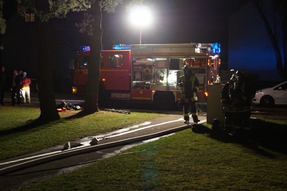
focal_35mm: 45
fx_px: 359
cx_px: 144
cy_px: 96
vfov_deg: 29.9
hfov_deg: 43.6
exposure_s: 1/15
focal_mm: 30
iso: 1600
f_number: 4.5
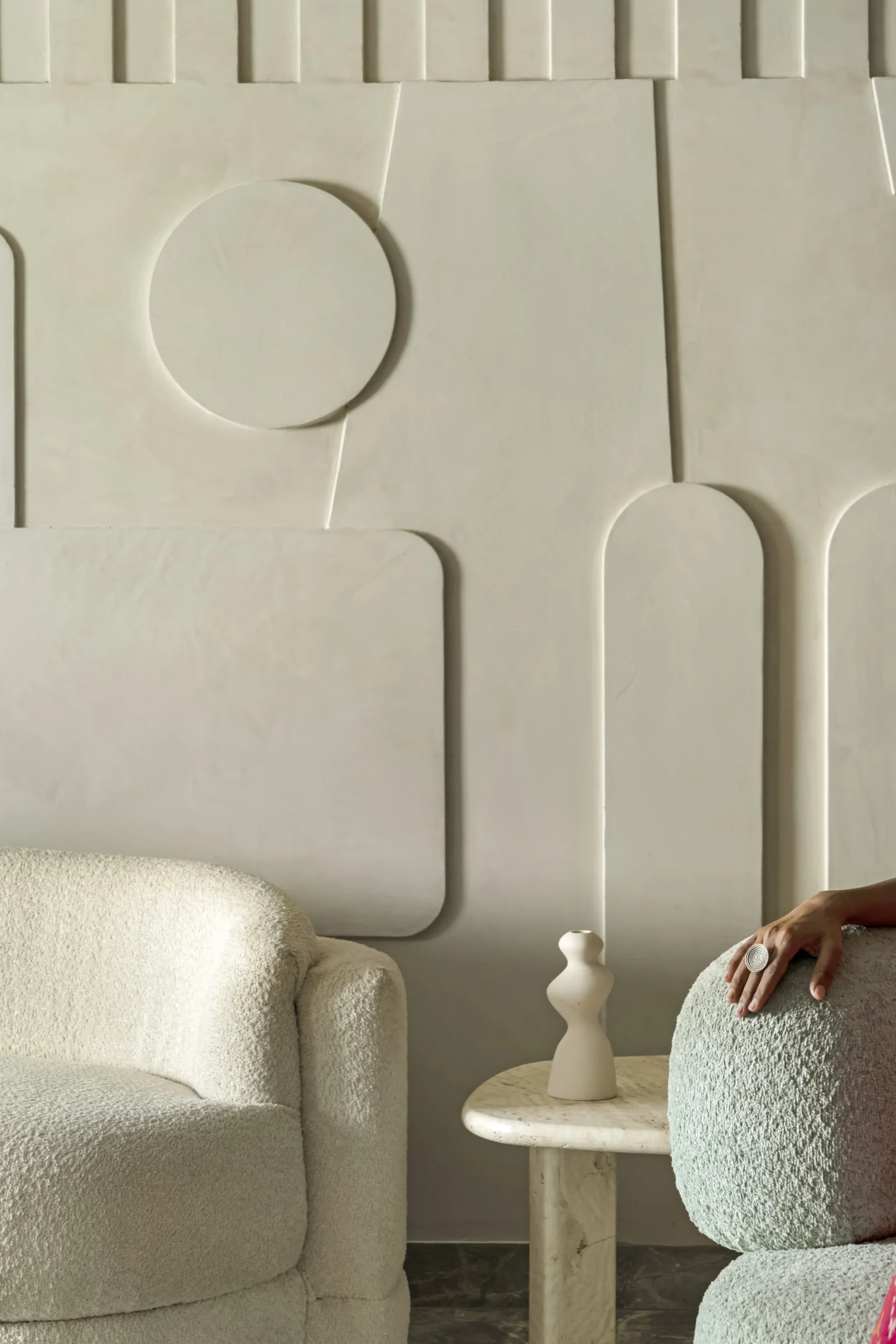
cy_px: 681
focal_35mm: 63
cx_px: 459
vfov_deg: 31.9
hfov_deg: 21.6
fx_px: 2351
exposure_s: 1/10
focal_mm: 57
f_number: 10
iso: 250
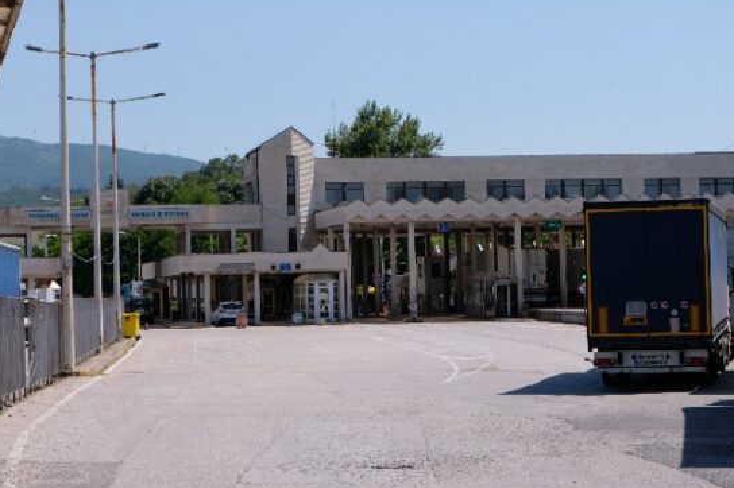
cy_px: 211
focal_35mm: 96
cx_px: 312
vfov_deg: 14.2
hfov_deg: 21.2
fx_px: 1956
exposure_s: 1/500
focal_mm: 50
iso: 200
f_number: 8
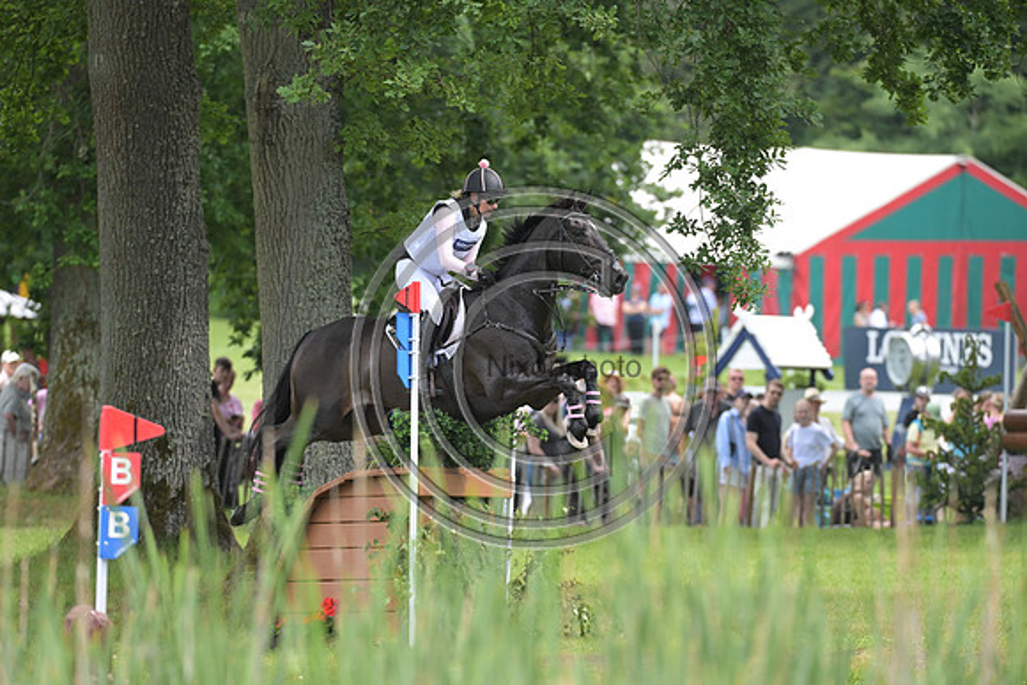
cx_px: 514
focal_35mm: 400
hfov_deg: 5.2
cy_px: 342
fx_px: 11413
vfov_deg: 3.4
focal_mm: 400
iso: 1800
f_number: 5.6
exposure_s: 1/1600
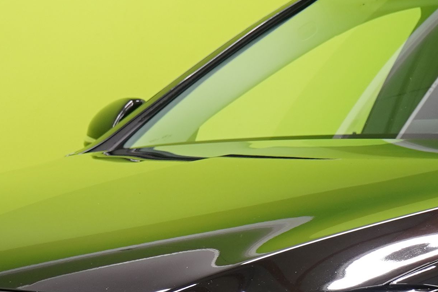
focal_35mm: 257
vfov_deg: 5.3
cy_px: 217
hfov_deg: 8.0
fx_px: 3126
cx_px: 452
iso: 400
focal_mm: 52
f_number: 5
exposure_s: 1/30
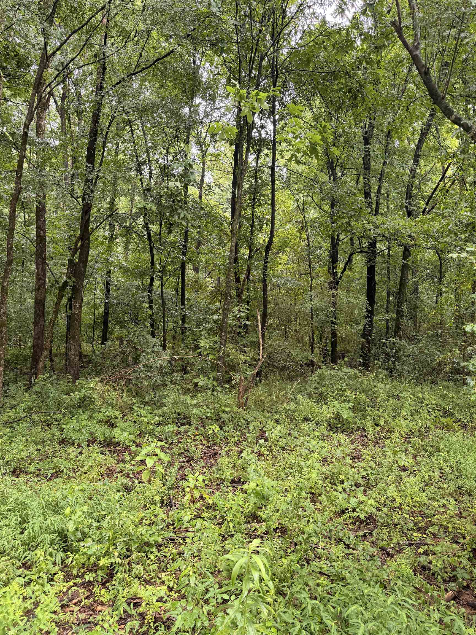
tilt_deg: +1.4
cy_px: 318
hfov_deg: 56.8
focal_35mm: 24
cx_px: 238
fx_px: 440
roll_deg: -0.5
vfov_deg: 71.6
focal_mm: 6.76
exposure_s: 1/220
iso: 160
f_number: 1.78
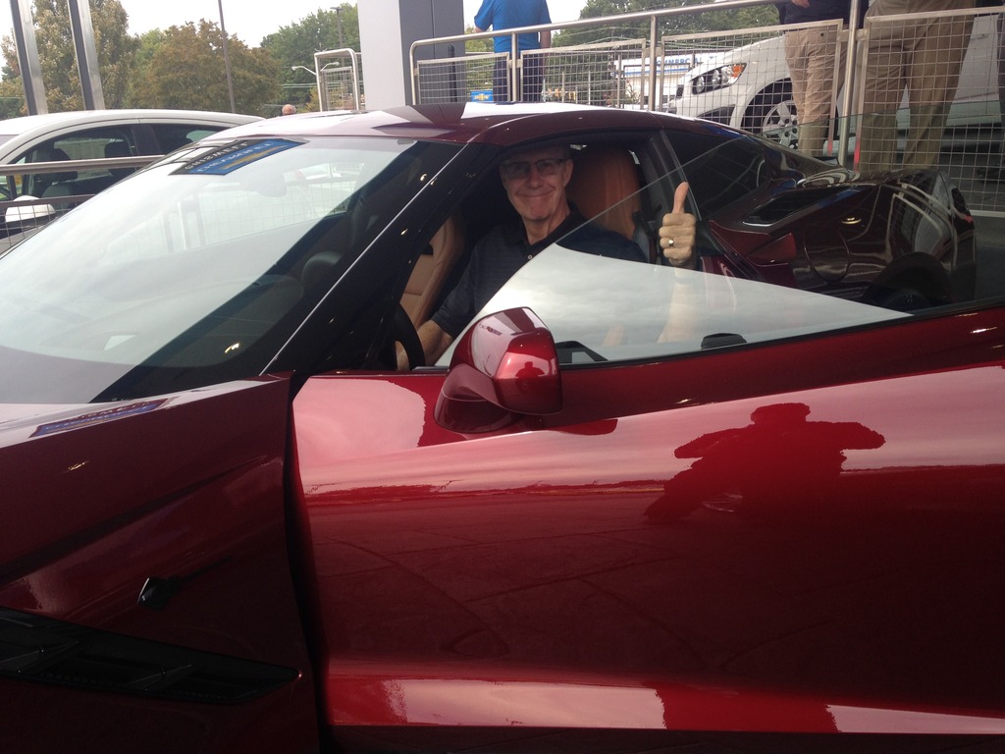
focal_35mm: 33
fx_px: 958
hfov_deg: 55.4
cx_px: 502
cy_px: 377
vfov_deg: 42.9
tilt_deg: -19.3
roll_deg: +1.8
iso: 50
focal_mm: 4.12
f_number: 2.4
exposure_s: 1/308
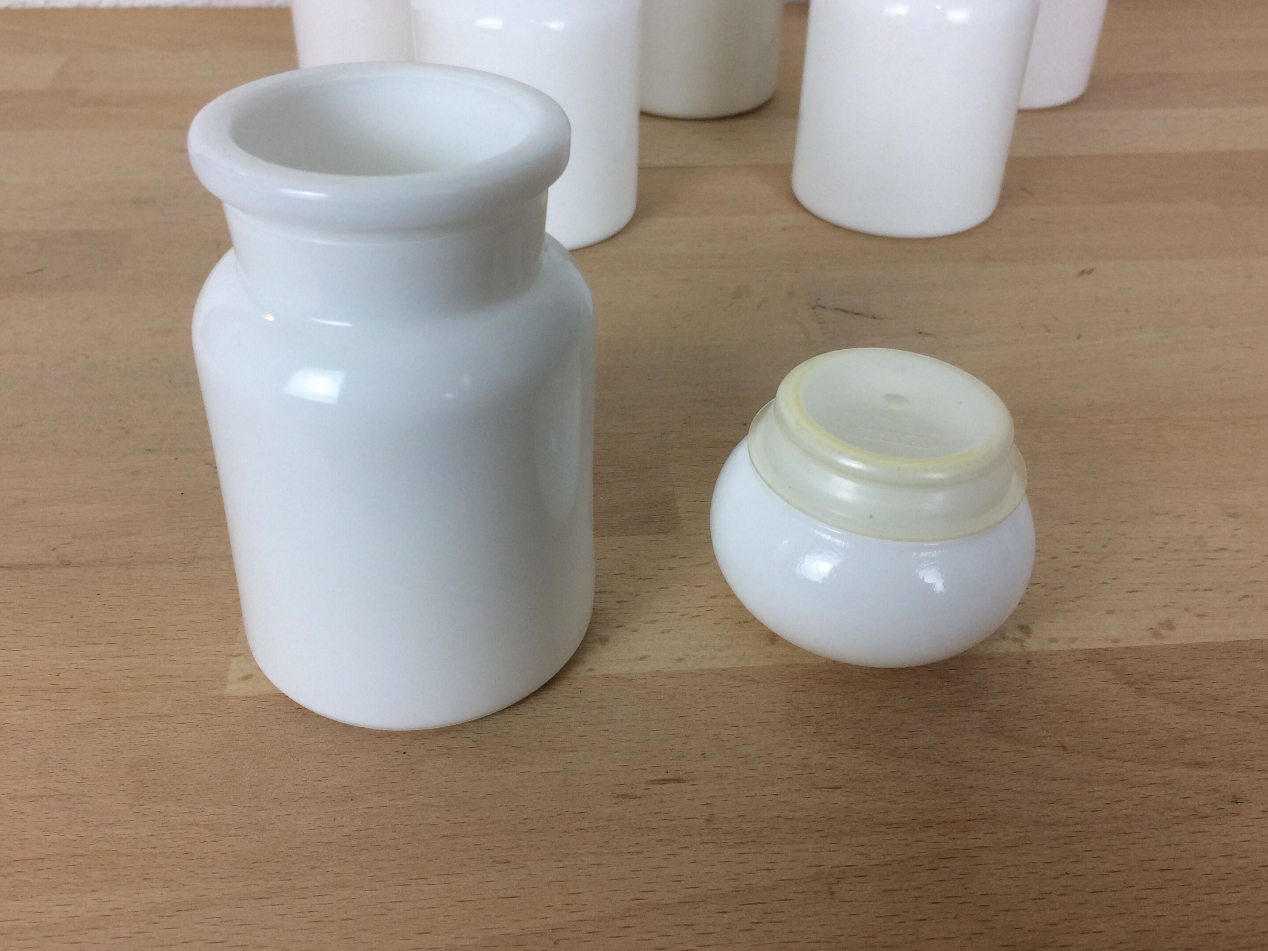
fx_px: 1209
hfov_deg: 55.3
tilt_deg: -35.1
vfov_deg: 42.9
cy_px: 445
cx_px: 611
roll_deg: -1.8
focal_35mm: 33
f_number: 2.2
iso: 64
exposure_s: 1/100
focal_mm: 4.15
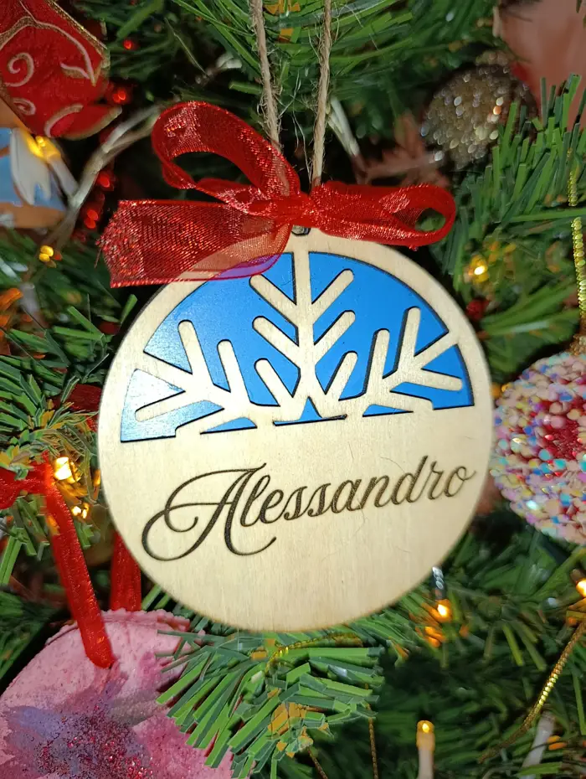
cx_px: 293
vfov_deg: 73.9
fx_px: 518
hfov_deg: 59.0
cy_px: 390
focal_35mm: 23
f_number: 1.65
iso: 841
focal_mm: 6.11
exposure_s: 1/120
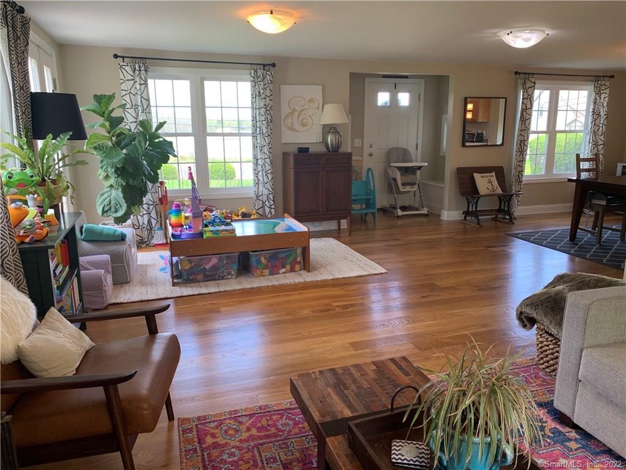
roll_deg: -0.3
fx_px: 470
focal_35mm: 26
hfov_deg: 67.3
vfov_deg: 53.1
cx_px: 313
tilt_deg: -11.2
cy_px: 235
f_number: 1.8
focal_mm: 4.25
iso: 64
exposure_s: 1/60
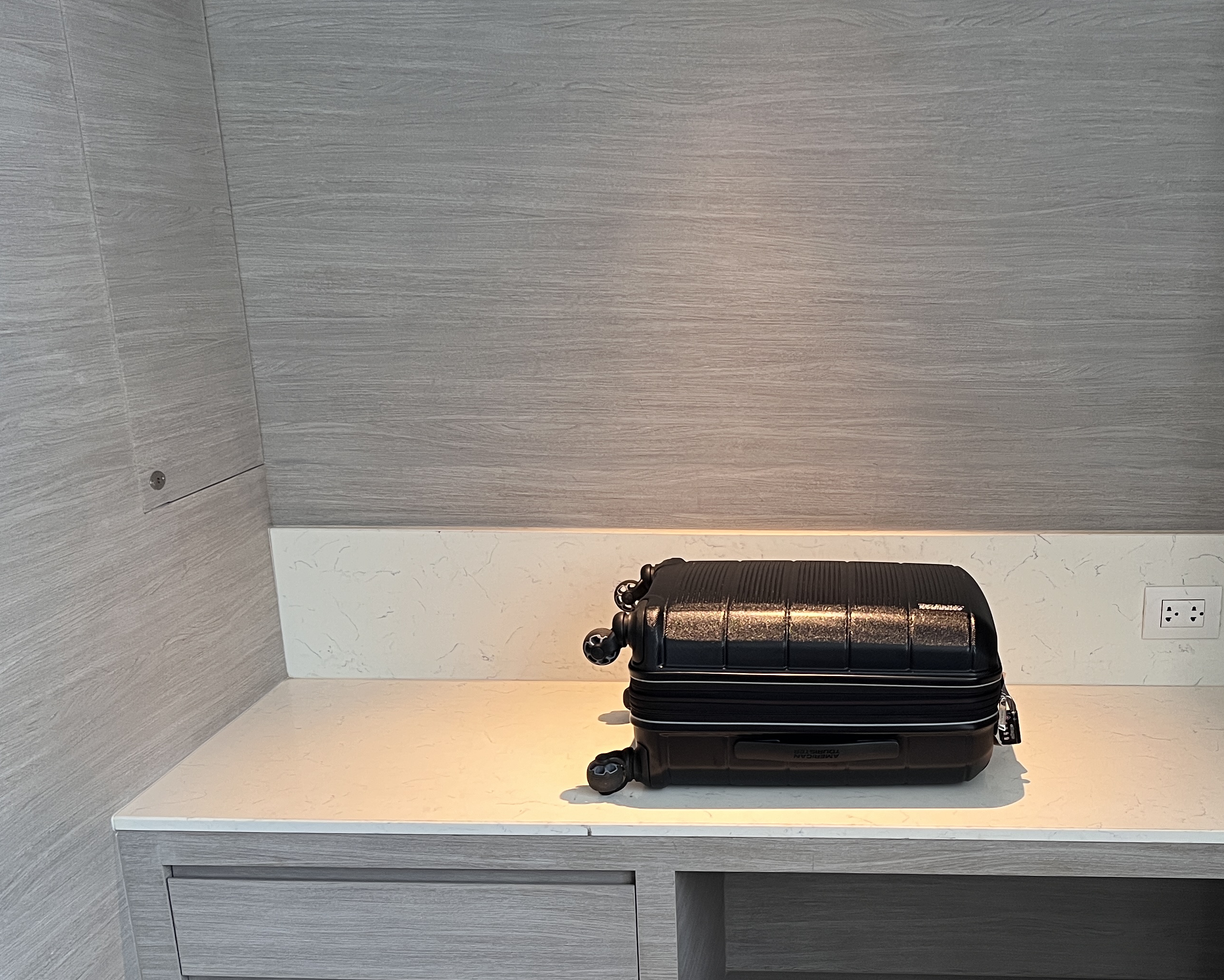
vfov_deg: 36.6
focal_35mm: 40
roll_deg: +1.0
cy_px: 718
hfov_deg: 45.2
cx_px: 809
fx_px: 1449
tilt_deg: -19.1
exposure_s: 1/60
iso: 200
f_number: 1.5
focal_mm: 5.7
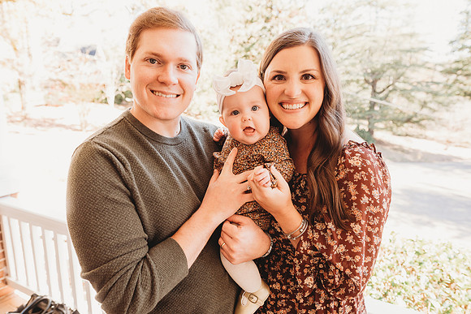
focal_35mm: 24
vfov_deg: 53.2
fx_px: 314
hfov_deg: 73.7
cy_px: 157
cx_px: 236
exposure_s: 1/125
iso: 400
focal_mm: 24
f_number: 4.5
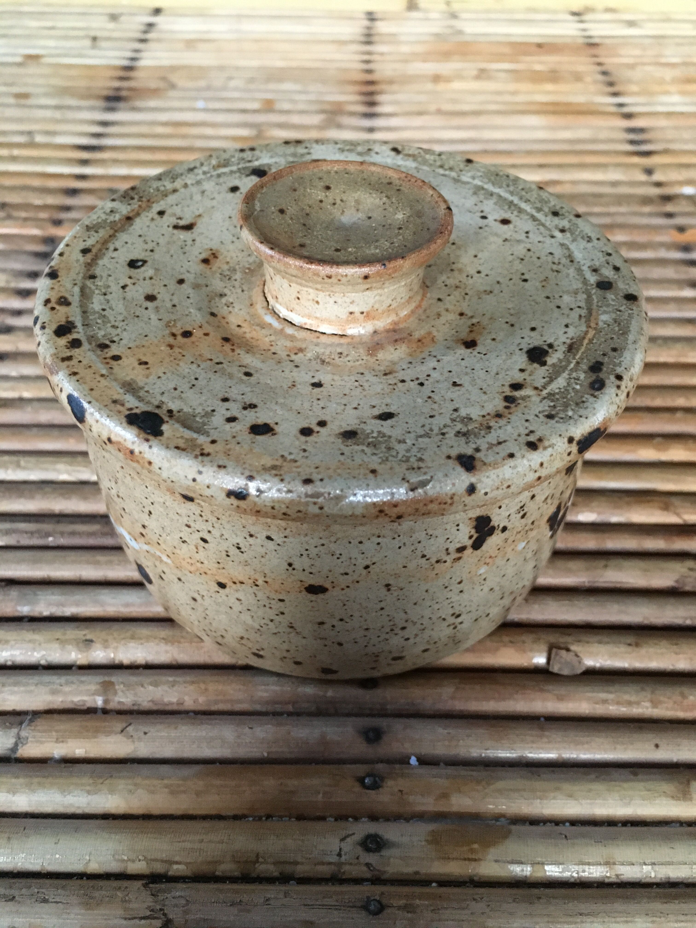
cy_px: 464
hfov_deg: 48.2
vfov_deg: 61.7
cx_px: 348
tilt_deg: -46.0
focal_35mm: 29
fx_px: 777
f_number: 2.2
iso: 320
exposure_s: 1/17
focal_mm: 4.15
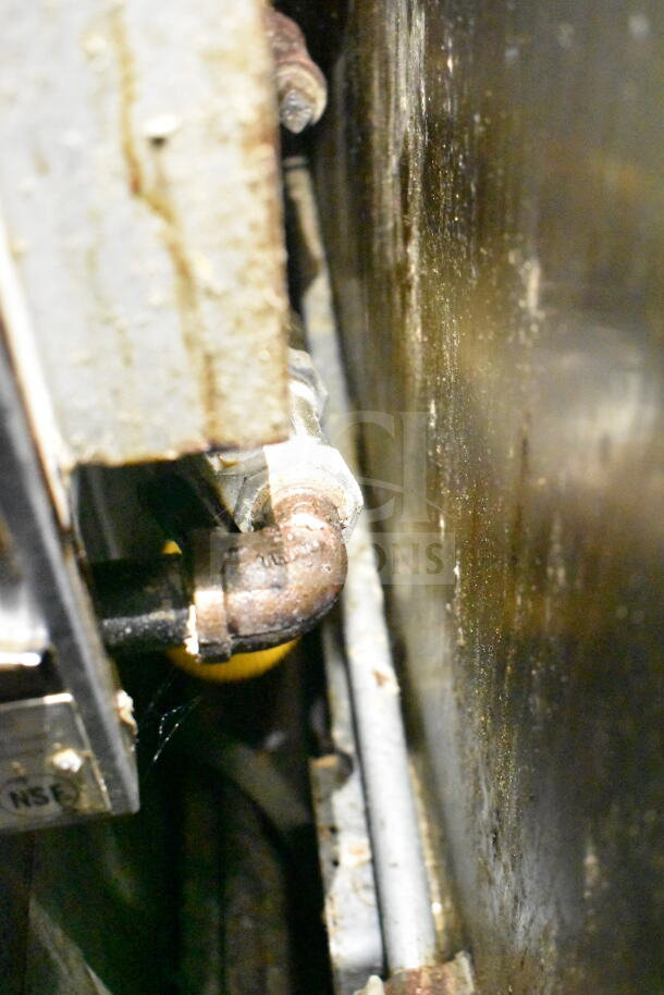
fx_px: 995
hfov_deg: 36.9
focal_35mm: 36
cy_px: 498
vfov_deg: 53.1
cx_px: 332
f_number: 4
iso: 25600
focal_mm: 24
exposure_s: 1/40
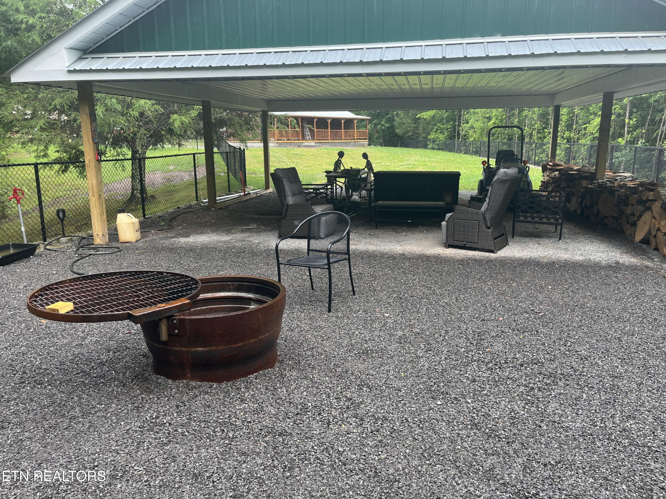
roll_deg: +0.9
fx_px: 500
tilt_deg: -12.1
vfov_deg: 53.1
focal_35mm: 26
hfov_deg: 67.3
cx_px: 333
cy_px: 250
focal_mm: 5.1
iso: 40
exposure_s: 1/220
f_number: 1.6
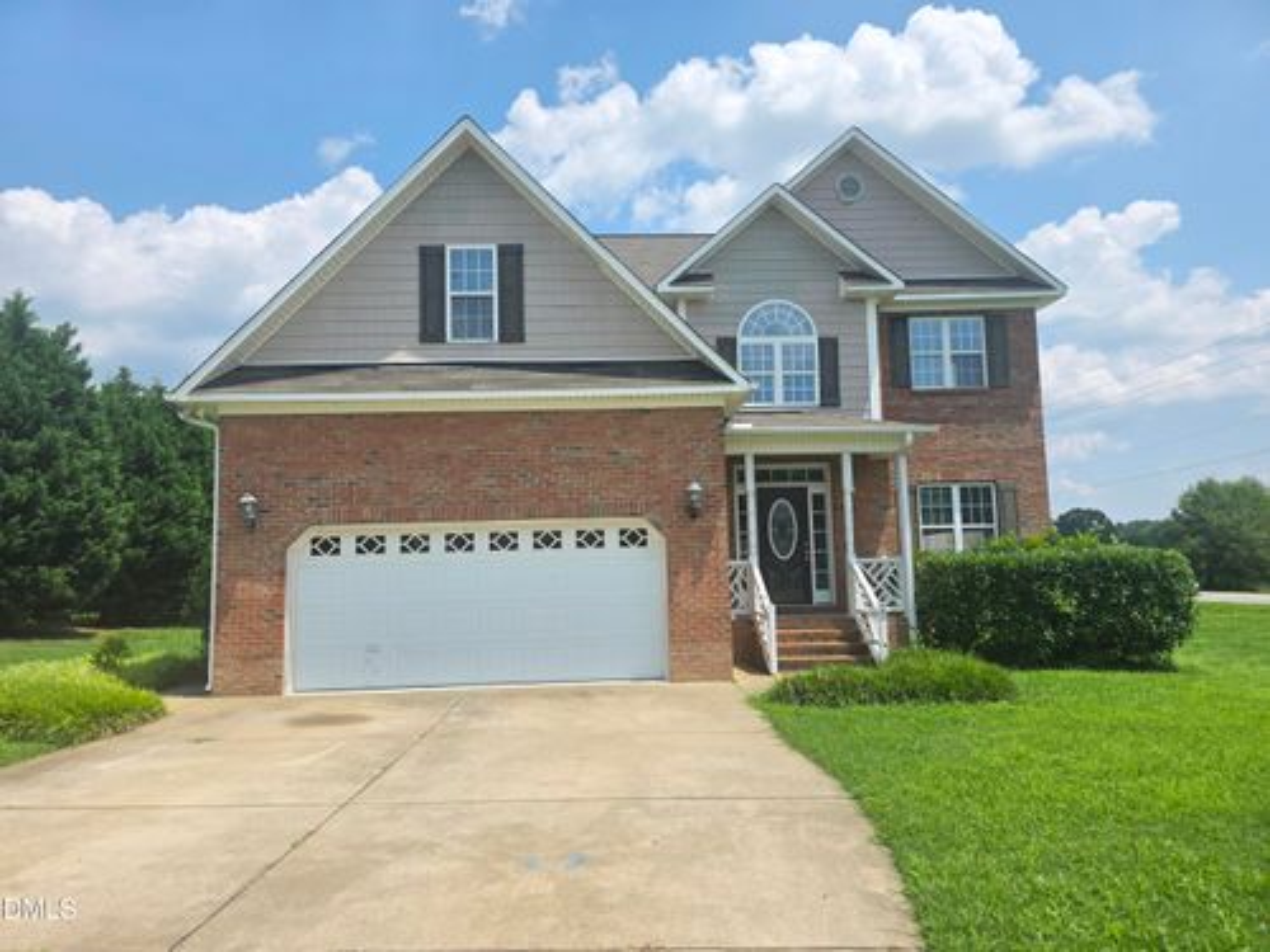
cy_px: 476
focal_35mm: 23
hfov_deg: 73.9
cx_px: 635
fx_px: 844
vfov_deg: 58.9
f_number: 1.7
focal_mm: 6.3
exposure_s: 1/5017
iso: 80
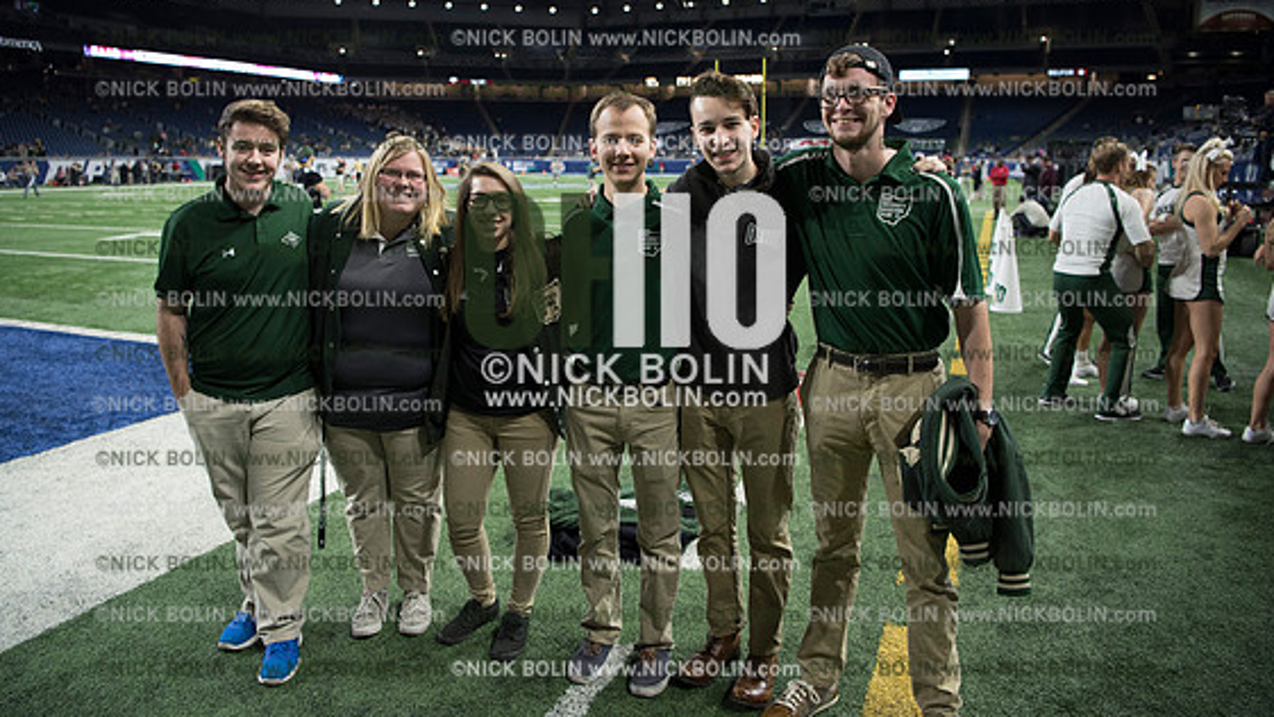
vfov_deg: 44.3
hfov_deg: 71.9
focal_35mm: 26
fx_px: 879
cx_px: 625
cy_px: 301
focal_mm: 24
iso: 1250
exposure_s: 1/800
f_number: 2.8
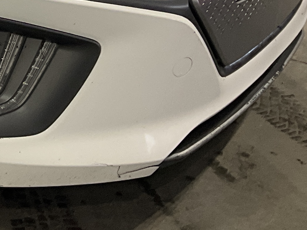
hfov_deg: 15.4
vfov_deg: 12.7
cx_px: -233
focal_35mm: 111
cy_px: -105
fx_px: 985
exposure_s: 1/120
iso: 64
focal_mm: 3
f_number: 1.8
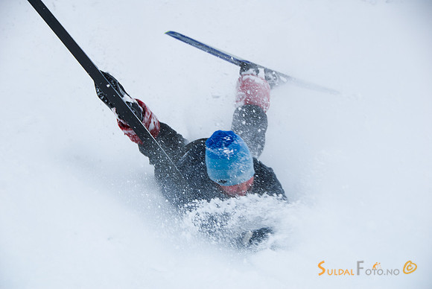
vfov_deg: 14.1
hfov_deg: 20.9
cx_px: 216
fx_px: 1171
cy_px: 144
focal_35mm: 98
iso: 100
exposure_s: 1/320
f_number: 5
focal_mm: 65
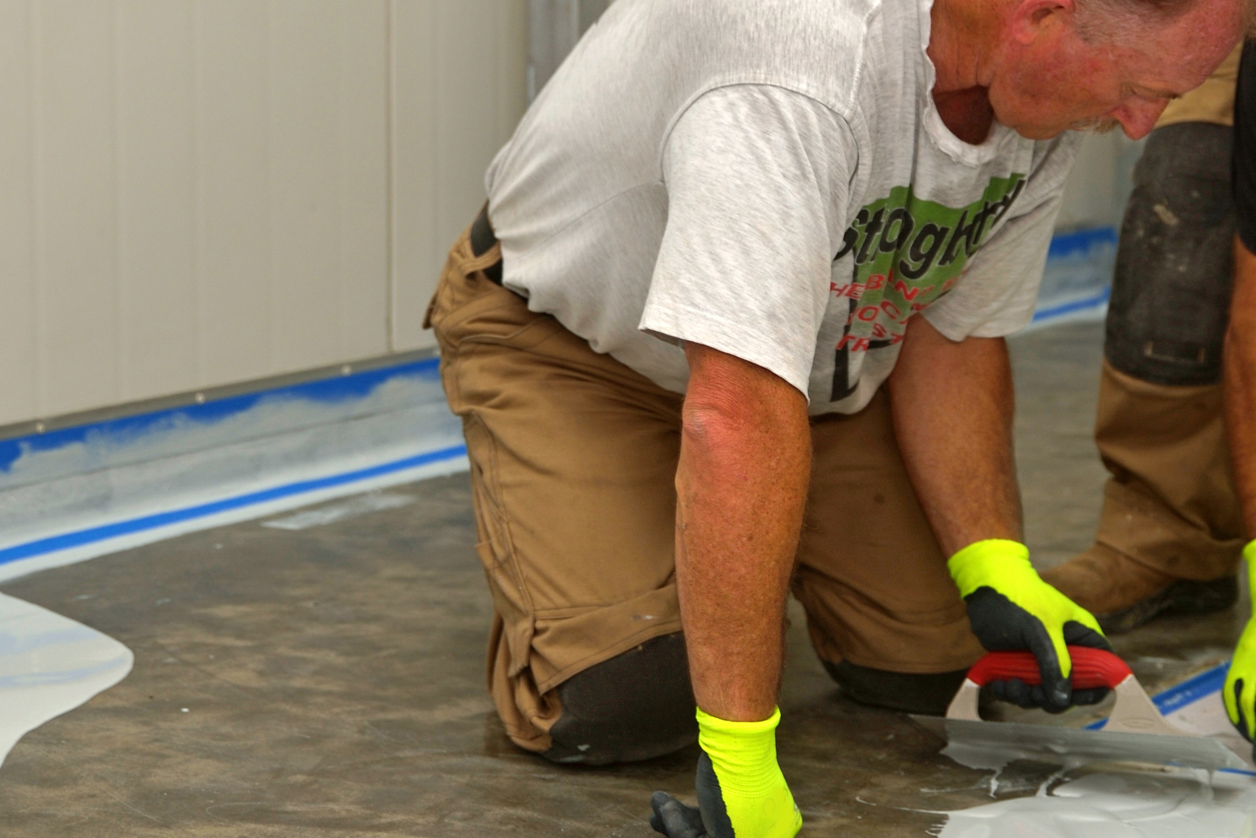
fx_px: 3734
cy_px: 314
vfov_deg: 12.8
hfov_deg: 19.0
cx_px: 960
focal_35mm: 107
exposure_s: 1/60
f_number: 4
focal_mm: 44
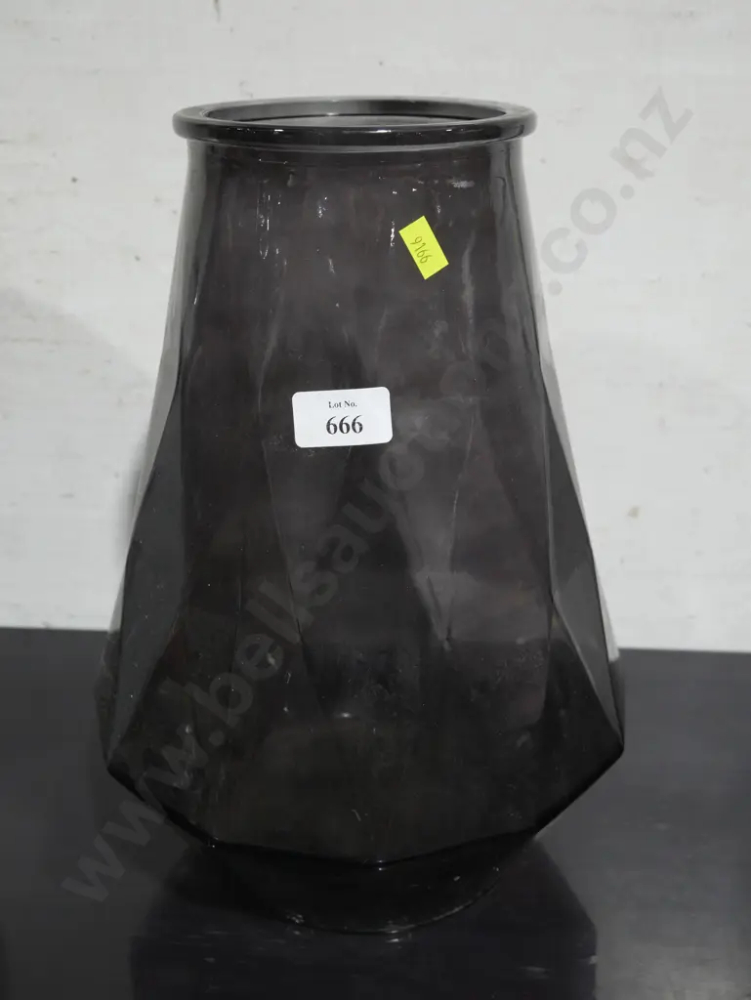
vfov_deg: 49.0
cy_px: 500
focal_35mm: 38
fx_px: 1098
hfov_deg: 37.8
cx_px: 376
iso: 500
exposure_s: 1/60
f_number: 4.1
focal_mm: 19
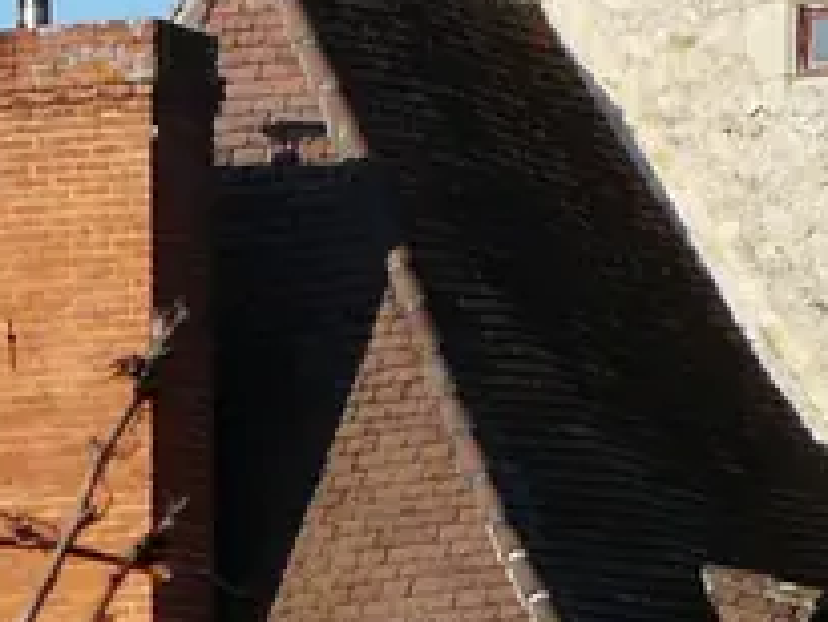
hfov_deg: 3.3
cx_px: 1078
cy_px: 214
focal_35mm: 598
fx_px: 14312
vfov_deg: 2.5
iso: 100
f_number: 5.6
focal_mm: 15.8
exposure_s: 1/400
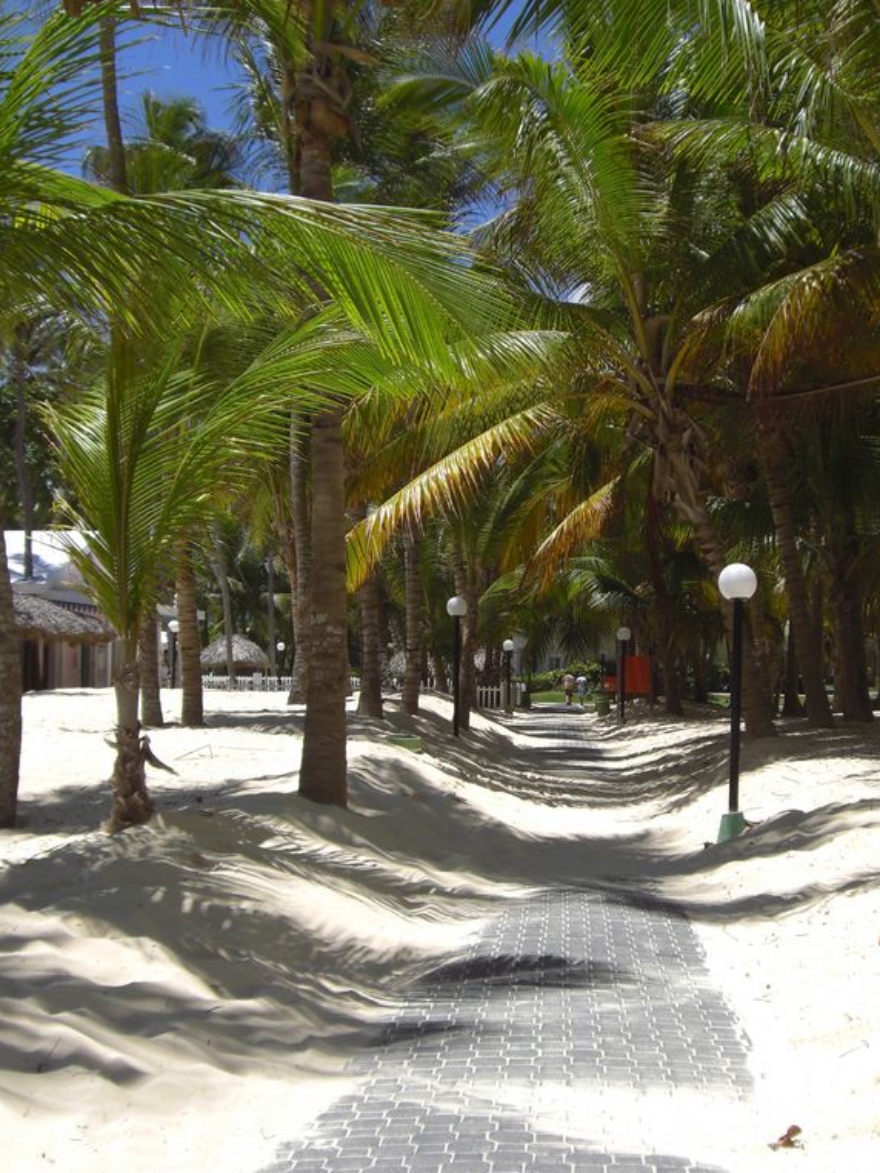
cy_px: 589
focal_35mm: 51
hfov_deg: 28.4
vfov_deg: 37.5
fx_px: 1729
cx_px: 589
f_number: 8
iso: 64
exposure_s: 1/160
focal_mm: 6.2
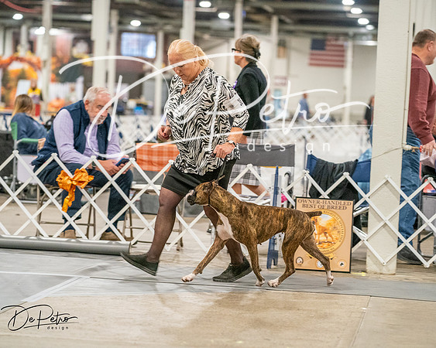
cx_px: 218
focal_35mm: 139
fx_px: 1787
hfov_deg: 13.9
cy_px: 174
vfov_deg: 11.1
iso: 6400
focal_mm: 123
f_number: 3.5
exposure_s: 1/250
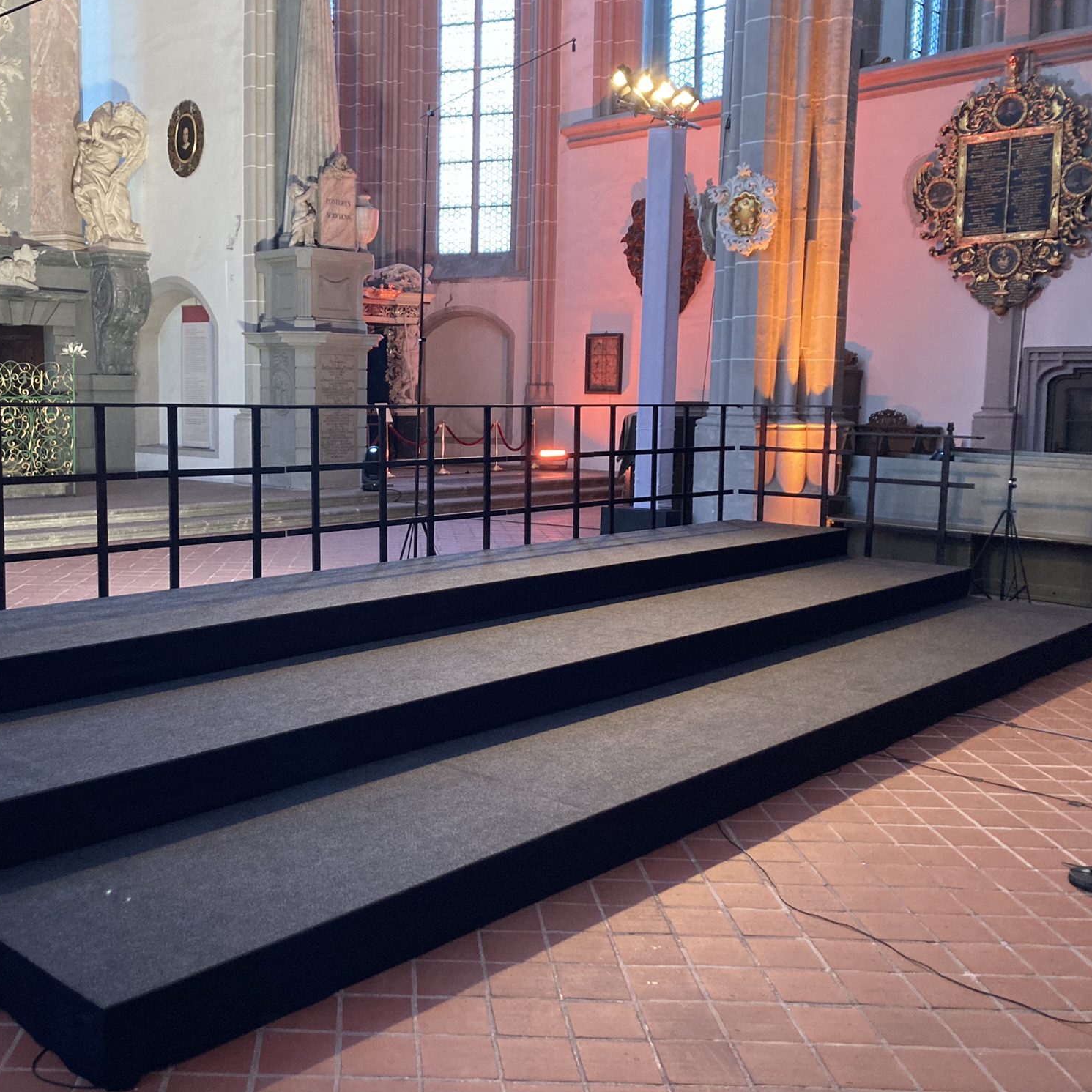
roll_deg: -0.7
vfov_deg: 48.4
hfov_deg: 47.9
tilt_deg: -5.3
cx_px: 401
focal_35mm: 34
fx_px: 1213
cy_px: 531
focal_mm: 3.99
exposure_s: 1/25
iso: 320
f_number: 1.8
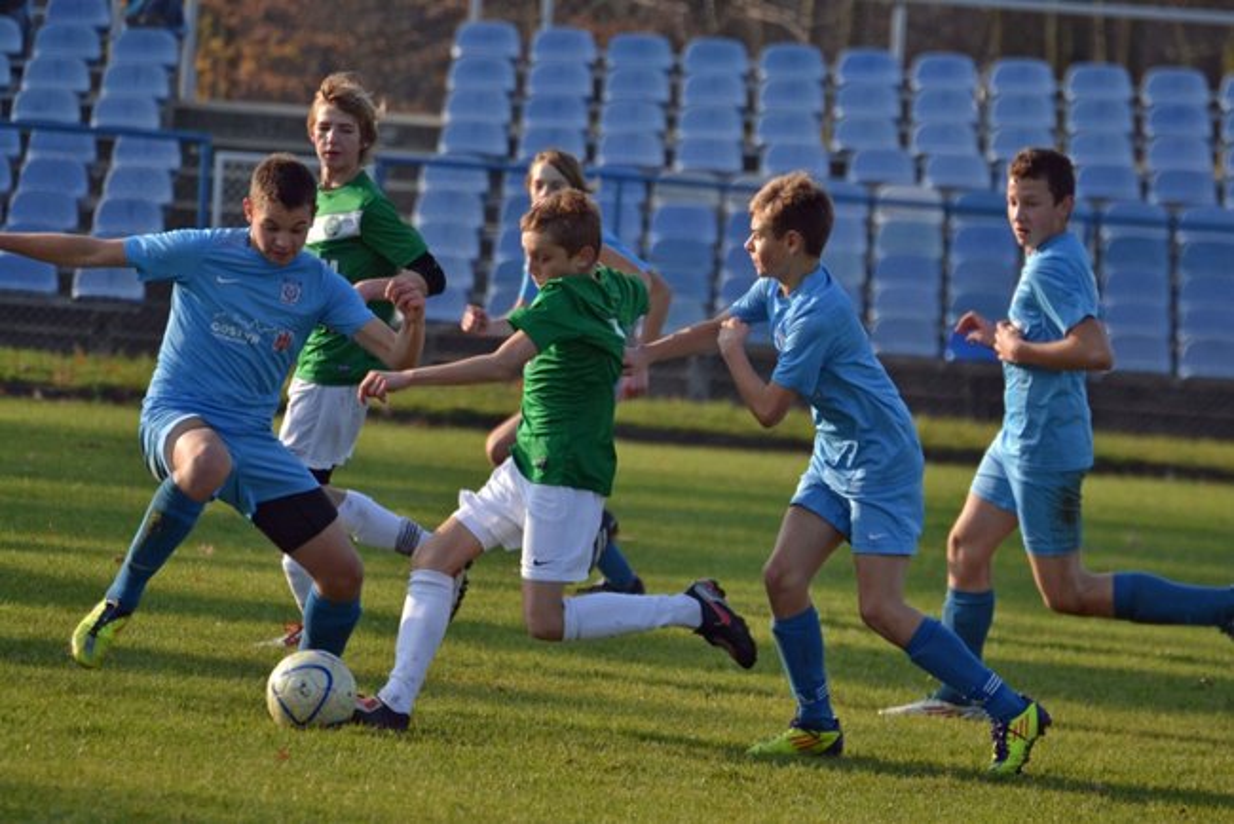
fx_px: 12859
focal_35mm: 375
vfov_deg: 3.7
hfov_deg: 5.5
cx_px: 617
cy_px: 412
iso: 400
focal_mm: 250
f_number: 5.6
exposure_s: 1/1250
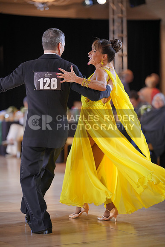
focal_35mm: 109
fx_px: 749
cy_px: 124
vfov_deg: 18.8
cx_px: 82
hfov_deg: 12.6
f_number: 2
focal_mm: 109
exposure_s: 1/500
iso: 1250
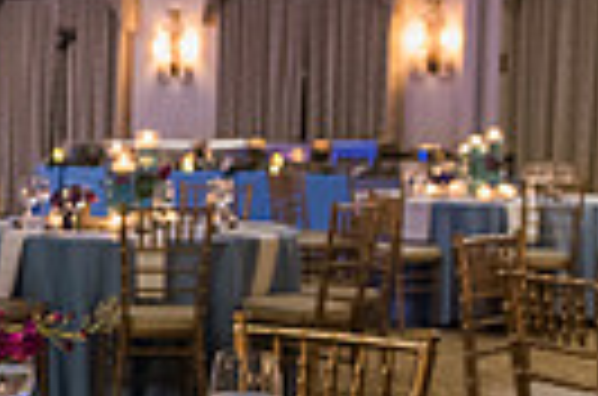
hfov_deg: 18.3
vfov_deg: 13.0
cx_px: -157
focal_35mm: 105
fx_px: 1740
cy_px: 263
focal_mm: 24
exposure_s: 1/60
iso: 3200
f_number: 2.8
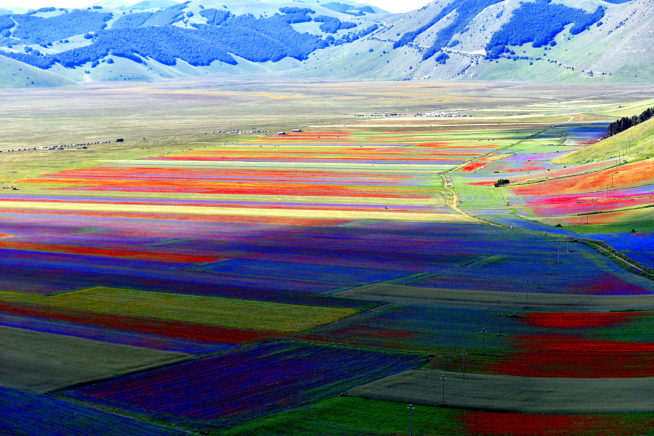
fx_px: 1526
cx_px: 327
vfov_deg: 16.3
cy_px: 218
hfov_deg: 24.2
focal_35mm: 84
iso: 100
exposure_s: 1/640
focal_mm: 56
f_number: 3.5
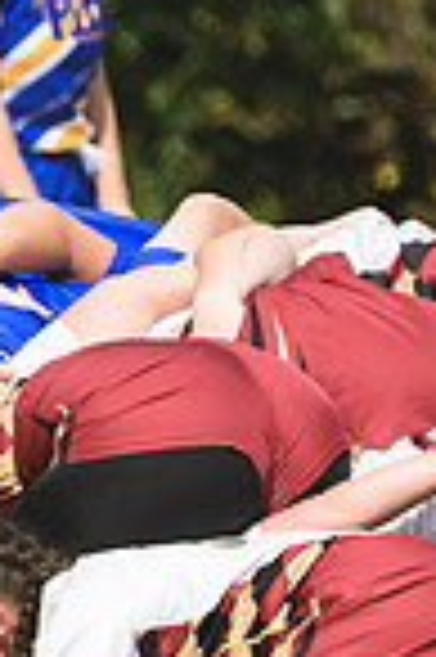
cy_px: 576
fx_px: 32484
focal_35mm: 1784
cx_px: -261
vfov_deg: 1.2
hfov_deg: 0.8
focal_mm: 300
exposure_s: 1/1000
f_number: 5.6
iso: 140
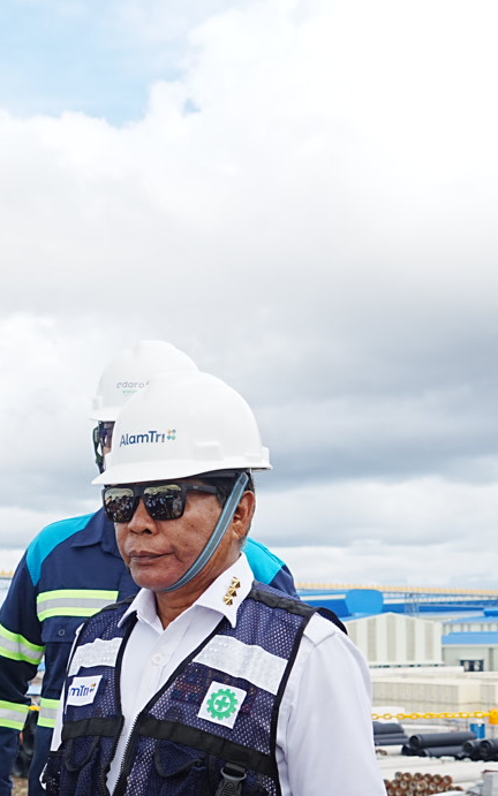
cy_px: 600
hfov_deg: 20.4
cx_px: 30
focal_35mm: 62
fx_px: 1346
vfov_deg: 32.3
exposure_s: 1/200
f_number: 6.3
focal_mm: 26
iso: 160
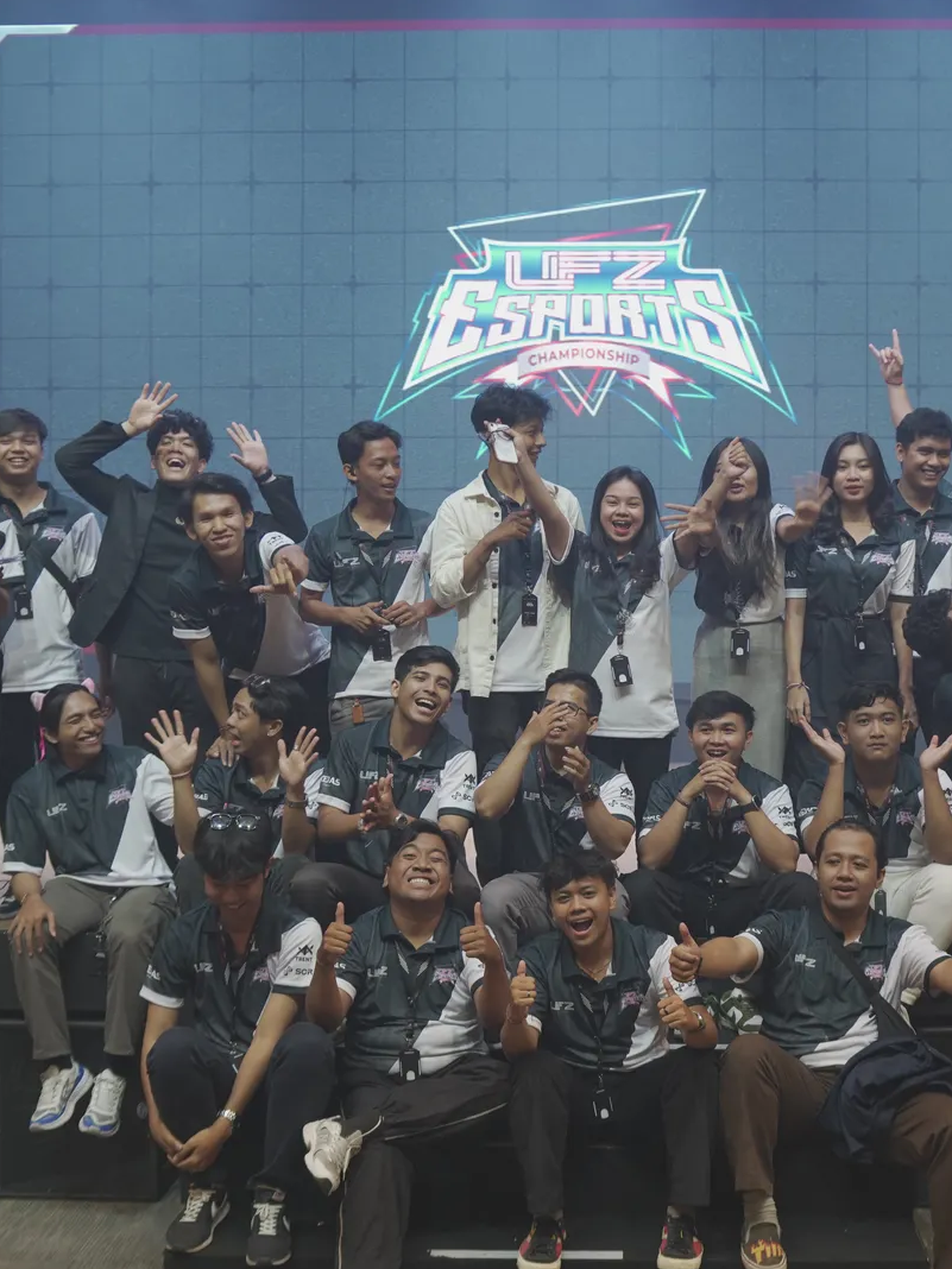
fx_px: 1870
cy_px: 636
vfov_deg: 37.5
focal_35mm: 51
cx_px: 595
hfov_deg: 28.5
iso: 800
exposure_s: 1/125
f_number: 2.8
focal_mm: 35
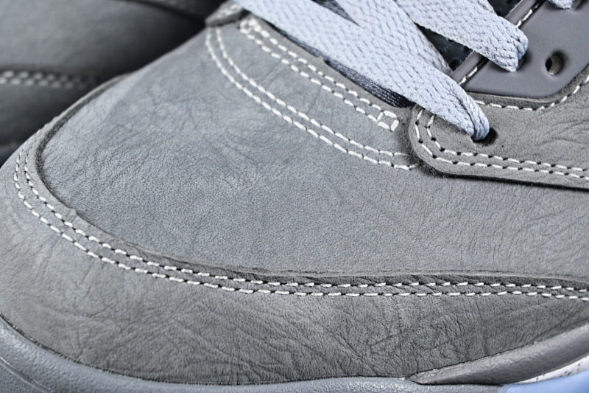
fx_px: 1227
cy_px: 196
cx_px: 294
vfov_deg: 18.2
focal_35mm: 75
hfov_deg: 27.0
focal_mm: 50
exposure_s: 1/125
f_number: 6.3
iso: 1000
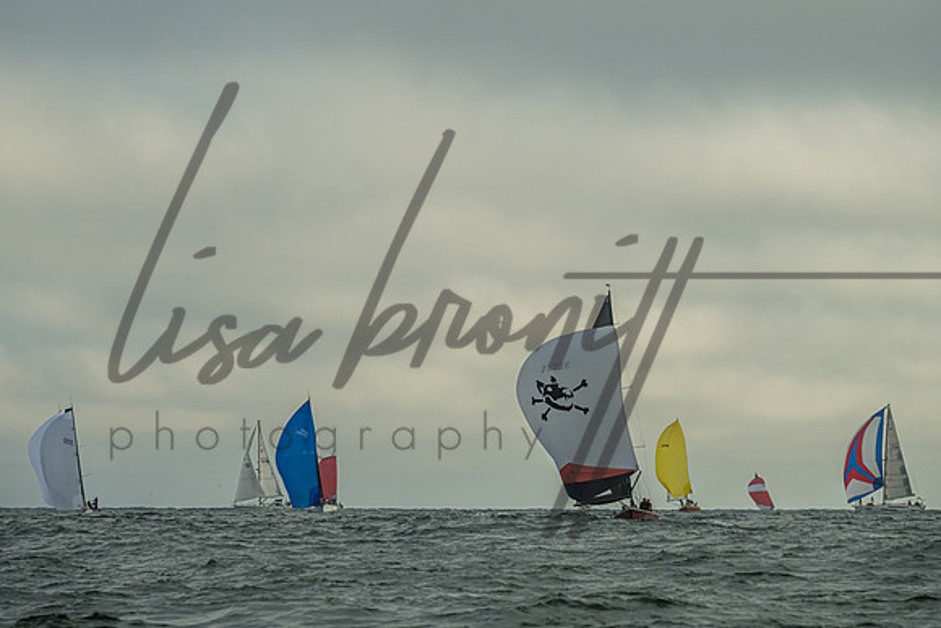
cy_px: 244
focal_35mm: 196
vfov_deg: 7.0
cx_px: 490
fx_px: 5125
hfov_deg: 10.5
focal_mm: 155
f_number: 6.3
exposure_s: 1/500
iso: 250
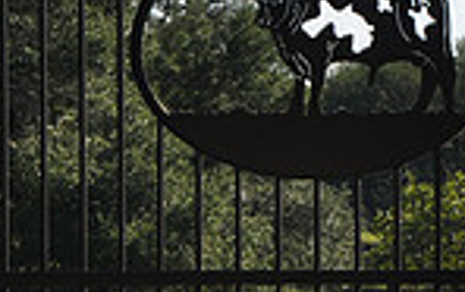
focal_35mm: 328
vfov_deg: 4.0
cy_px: 68
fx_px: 4163
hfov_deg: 6.4
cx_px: 342
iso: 200
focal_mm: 55
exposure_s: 1/200
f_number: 14
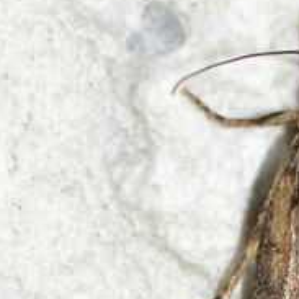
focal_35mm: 445
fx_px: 4349
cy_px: 368
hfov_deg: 3.9
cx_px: 343
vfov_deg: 3.9
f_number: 13
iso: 100
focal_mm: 100
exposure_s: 1/200
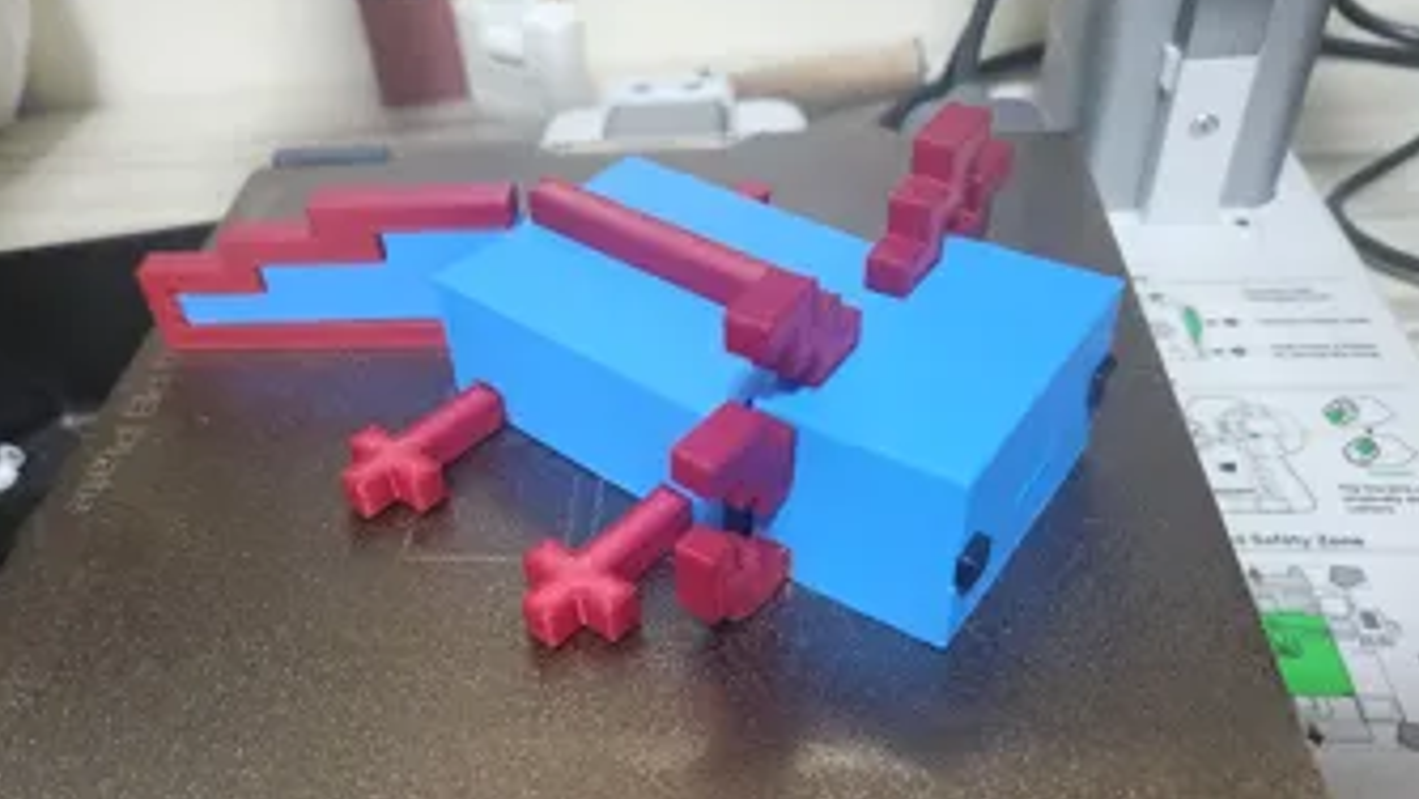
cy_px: 472
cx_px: 591
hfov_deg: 63.9
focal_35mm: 30
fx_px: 1129
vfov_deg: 38.8
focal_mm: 5.4
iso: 800
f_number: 1.8
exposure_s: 1/100
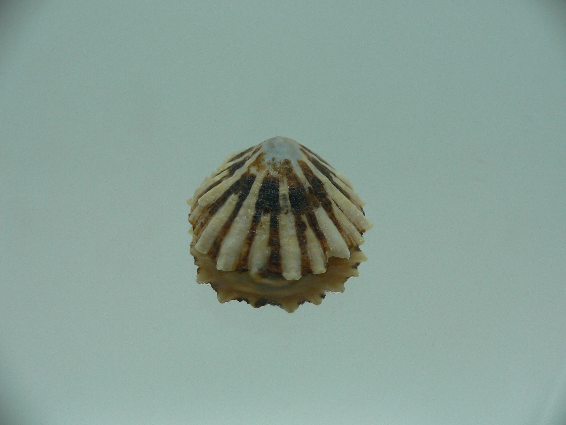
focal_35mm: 35
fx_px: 572
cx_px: 283
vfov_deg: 40.7
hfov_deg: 52.6
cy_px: 212
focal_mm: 4.6
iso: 80
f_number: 2.8
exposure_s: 1/60
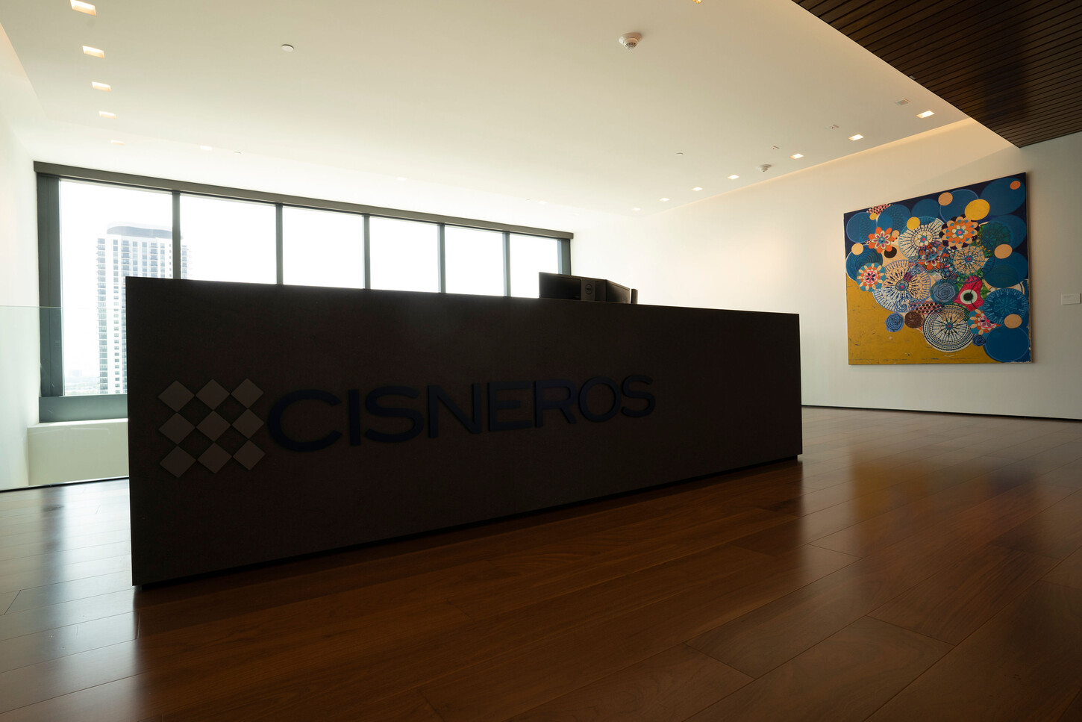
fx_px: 541
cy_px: 361
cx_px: 541
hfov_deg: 90.0
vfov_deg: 67.4
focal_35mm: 18
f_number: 9
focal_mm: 18
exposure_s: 1/30
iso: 250
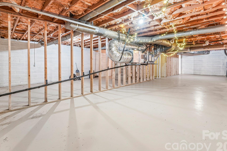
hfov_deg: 90.0
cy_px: 66
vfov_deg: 67.1
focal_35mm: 18
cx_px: 109
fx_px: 113
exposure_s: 1
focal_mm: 10
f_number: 8
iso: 400
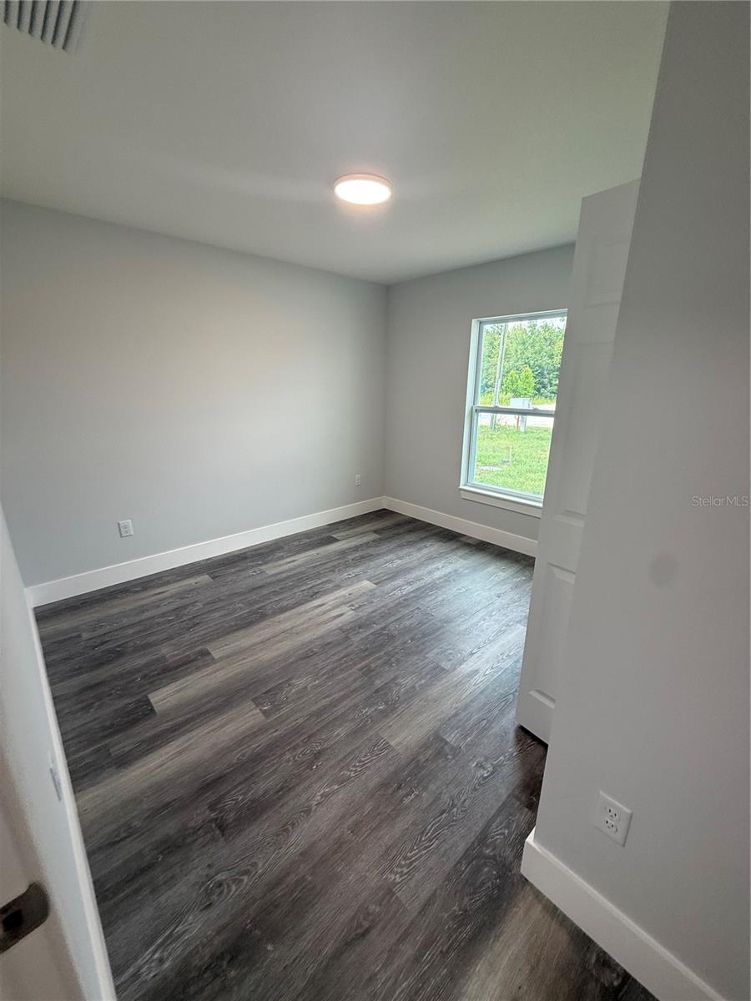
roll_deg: +0.5
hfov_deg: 85.7
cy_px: 500
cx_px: 376
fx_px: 405
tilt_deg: -16.9
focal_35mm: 14
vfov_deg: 102.1
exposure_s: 1/40
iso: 64
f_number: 2.2
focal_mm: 2.22
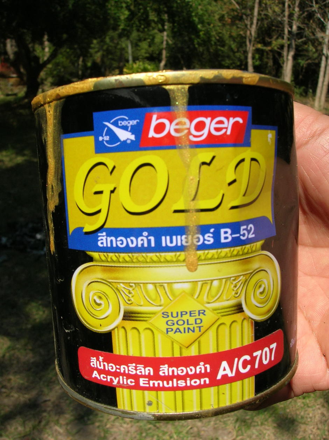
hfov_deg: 41.7
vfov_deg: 54.0
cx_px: 164
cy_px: 220
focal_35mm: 34
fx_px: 431
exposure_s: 1/446
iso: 50
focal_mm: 5.7
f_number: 4.9
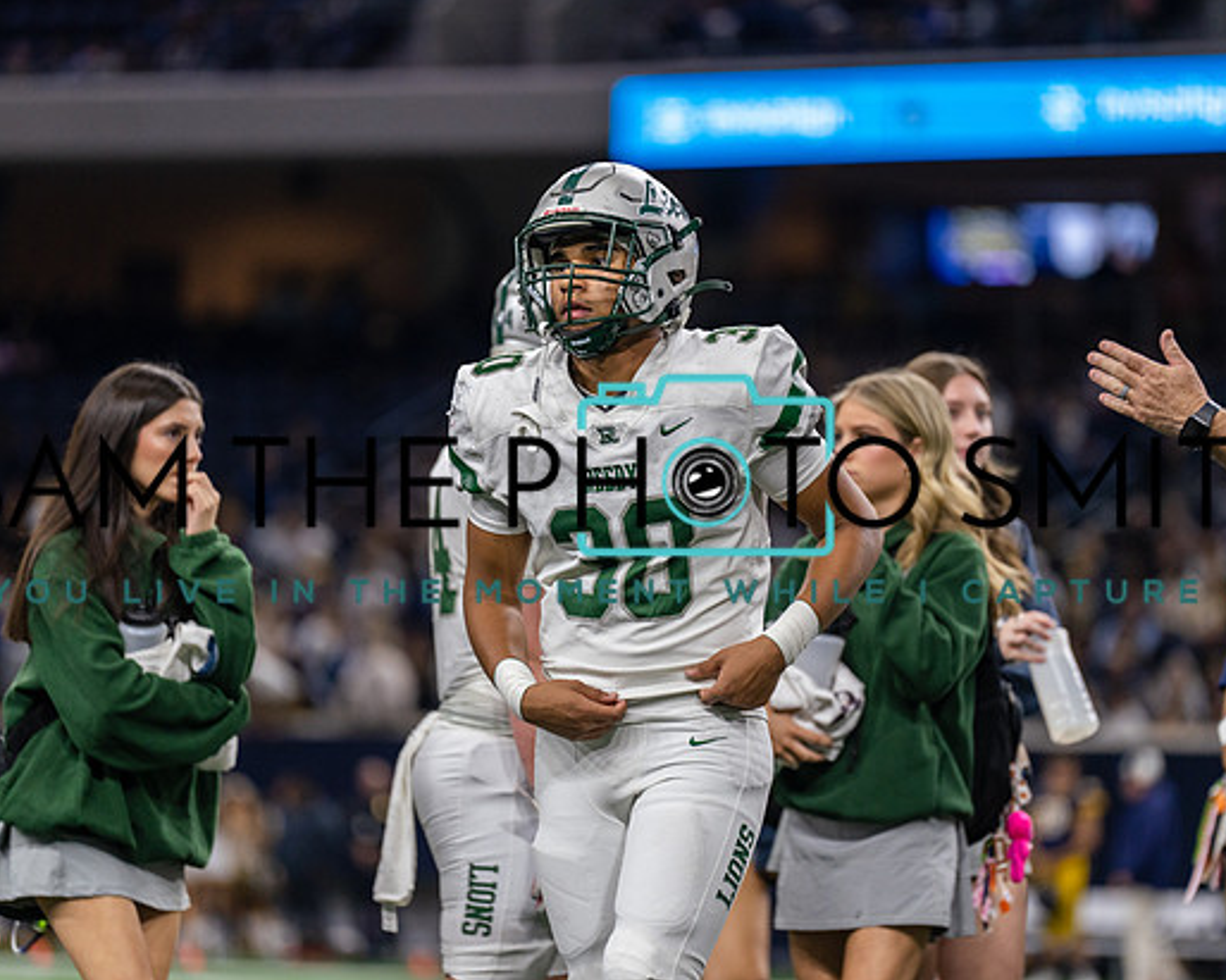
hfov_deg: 8.5
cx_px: 632
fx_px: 8235
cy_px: 489
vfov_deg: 6.8
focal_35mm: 227
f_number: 2.8
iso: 1000
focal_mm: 200
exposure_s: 1/400
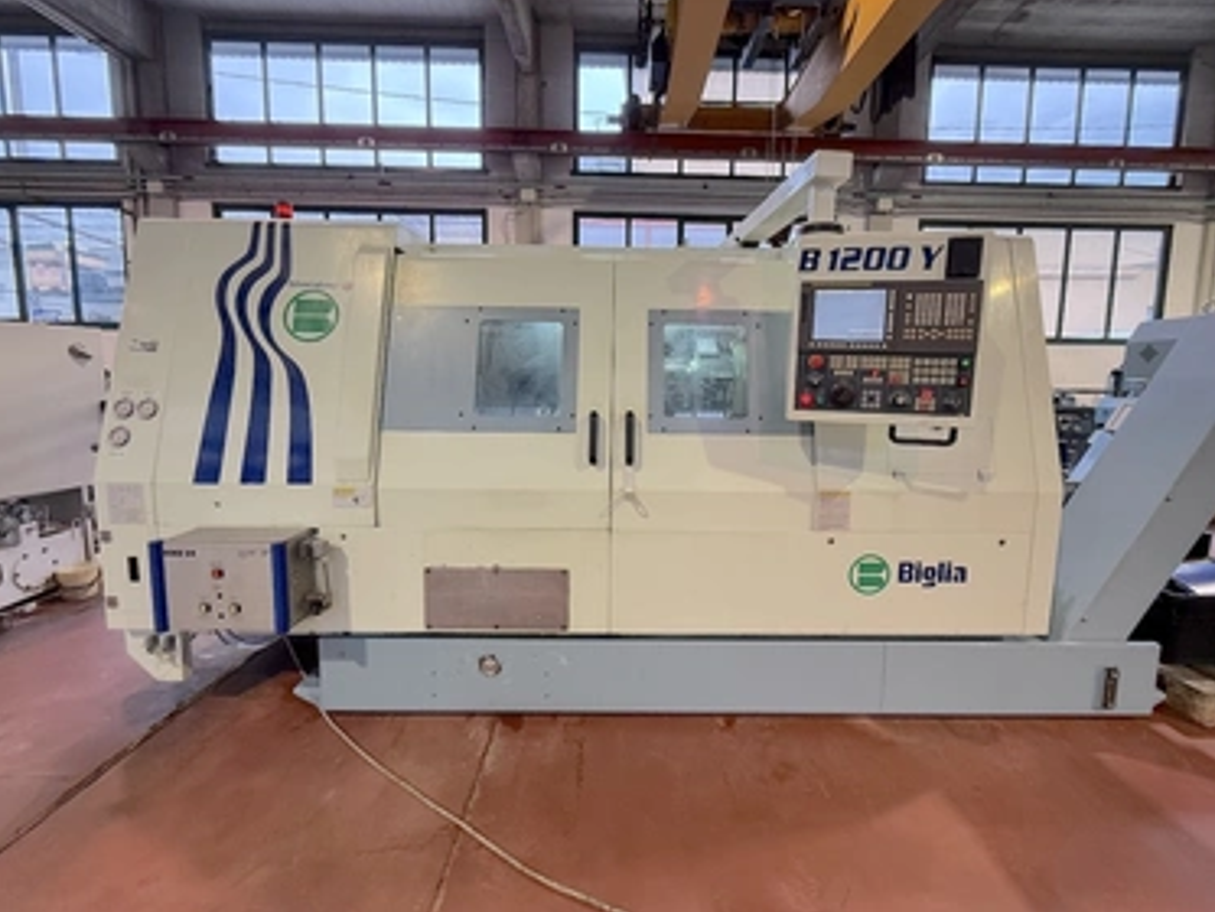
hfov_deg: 98.1
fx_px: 527
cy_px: 427
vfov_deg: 81.7
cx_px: 632
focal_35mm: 15
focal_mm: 2.22
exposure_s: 1/100
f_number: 2.2
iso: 320
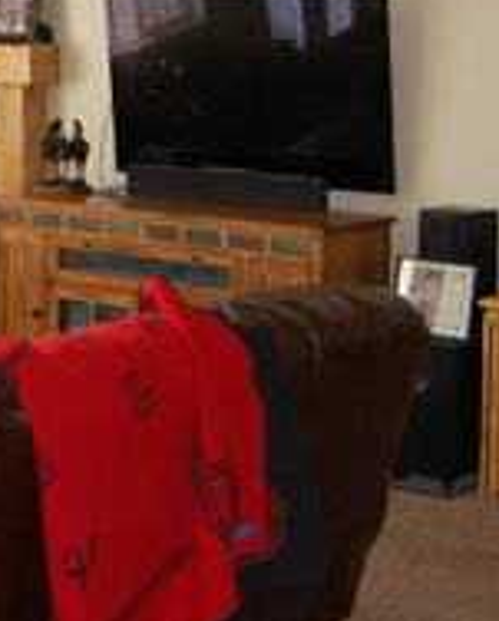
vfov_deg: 21.8
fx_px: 1584
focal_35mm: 86
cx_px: -73
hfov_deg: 17.2
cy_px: 79
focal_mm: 18
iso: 400
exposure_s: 1/60
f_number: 3.5
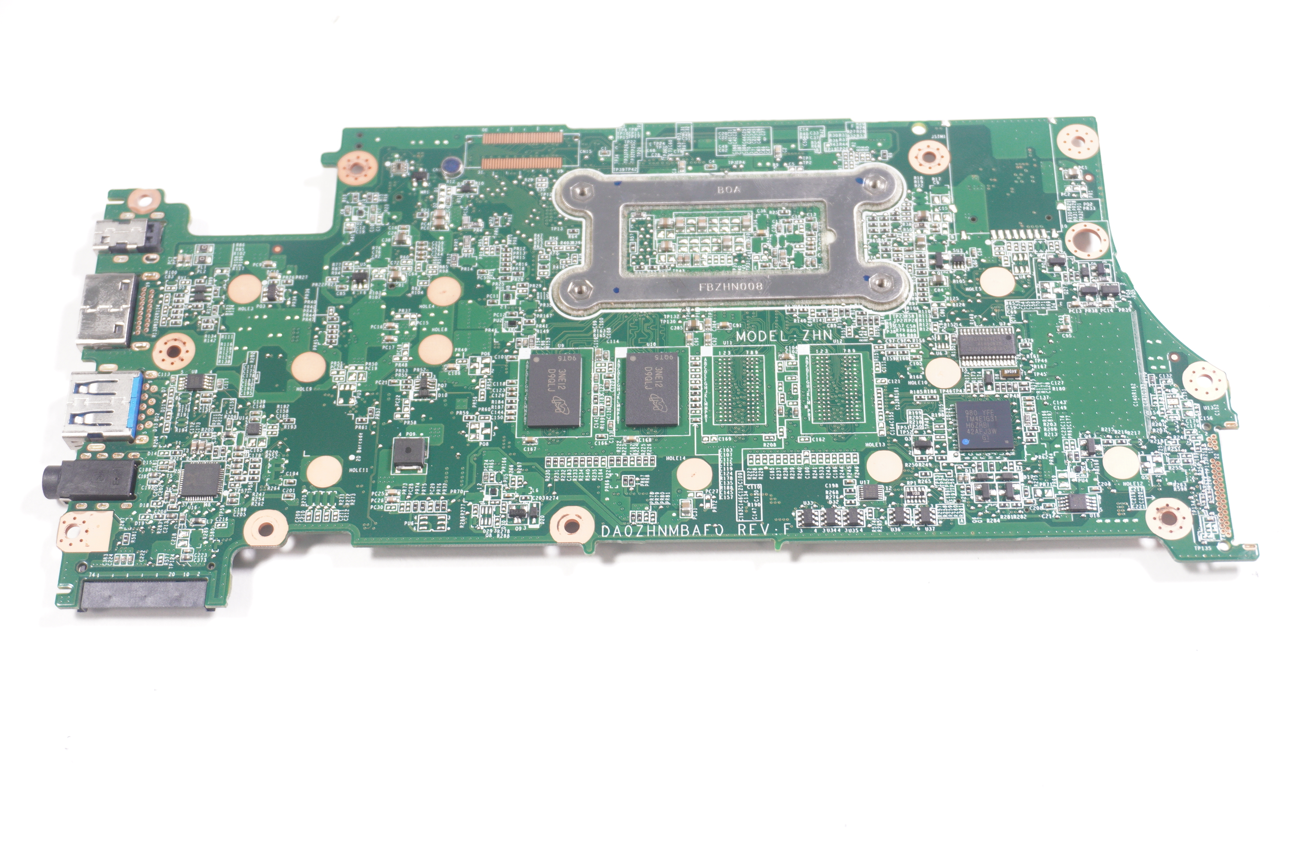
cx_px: 647
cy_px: 430
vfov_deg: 28.0
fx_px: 1724
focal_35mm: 48
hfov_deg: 41.1
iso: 640
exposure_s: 1/125
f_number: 5
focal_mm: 32
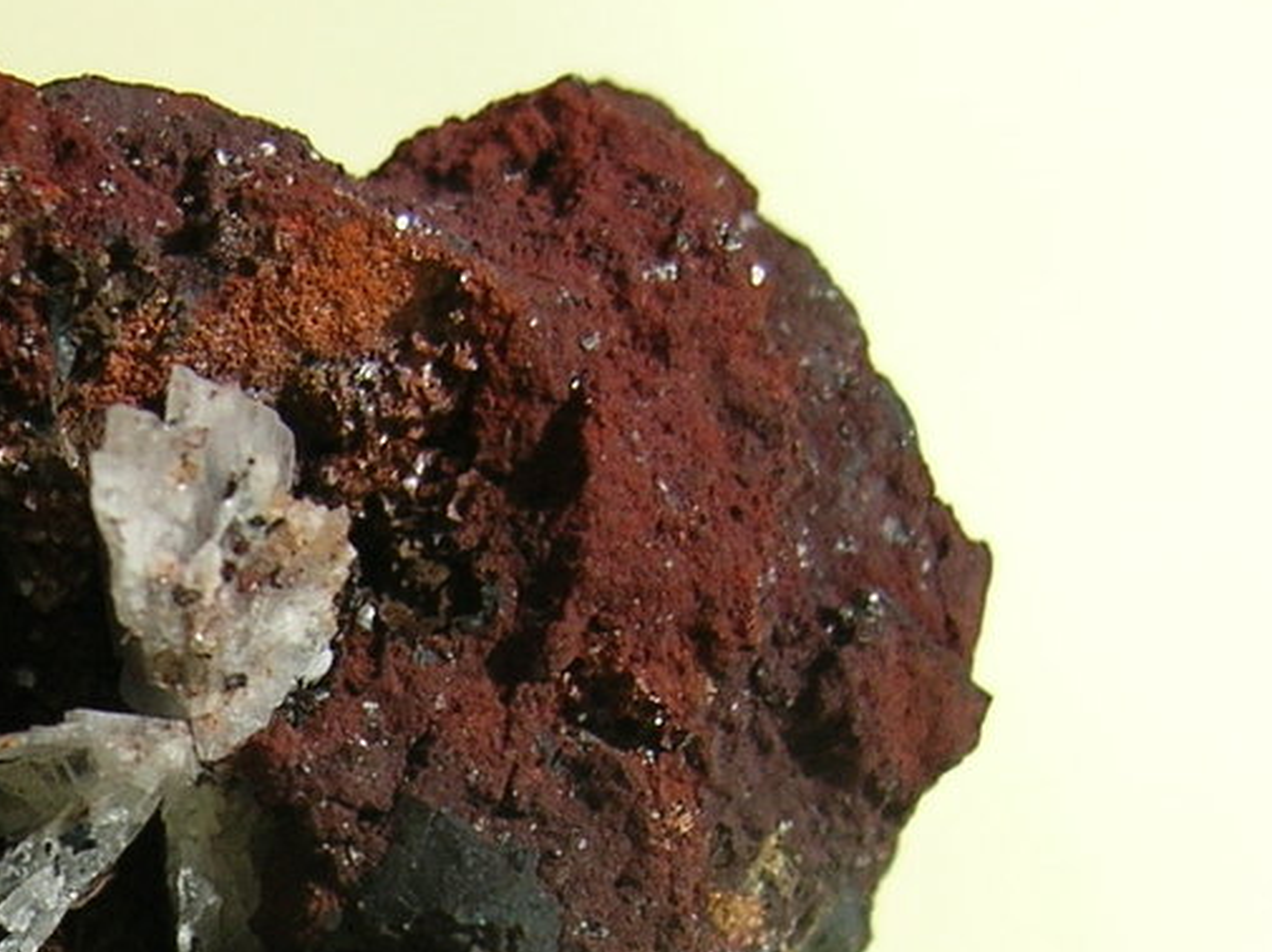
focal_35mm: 114
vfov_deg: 12.5
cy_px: 1293
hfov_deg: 16.6
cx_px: -209
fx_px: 4186
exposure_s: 1/110
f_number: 2.7
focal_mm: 6
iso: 50
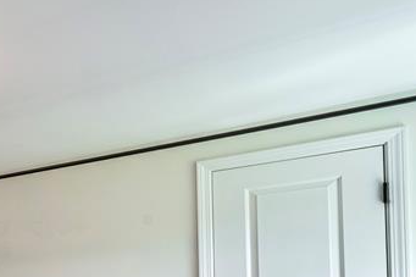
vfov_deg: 29.2
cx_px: -192
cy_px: 294
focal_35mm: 42
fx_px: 485
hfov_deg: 29.8
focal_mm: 14
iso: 200
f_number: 9
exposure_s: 1/20
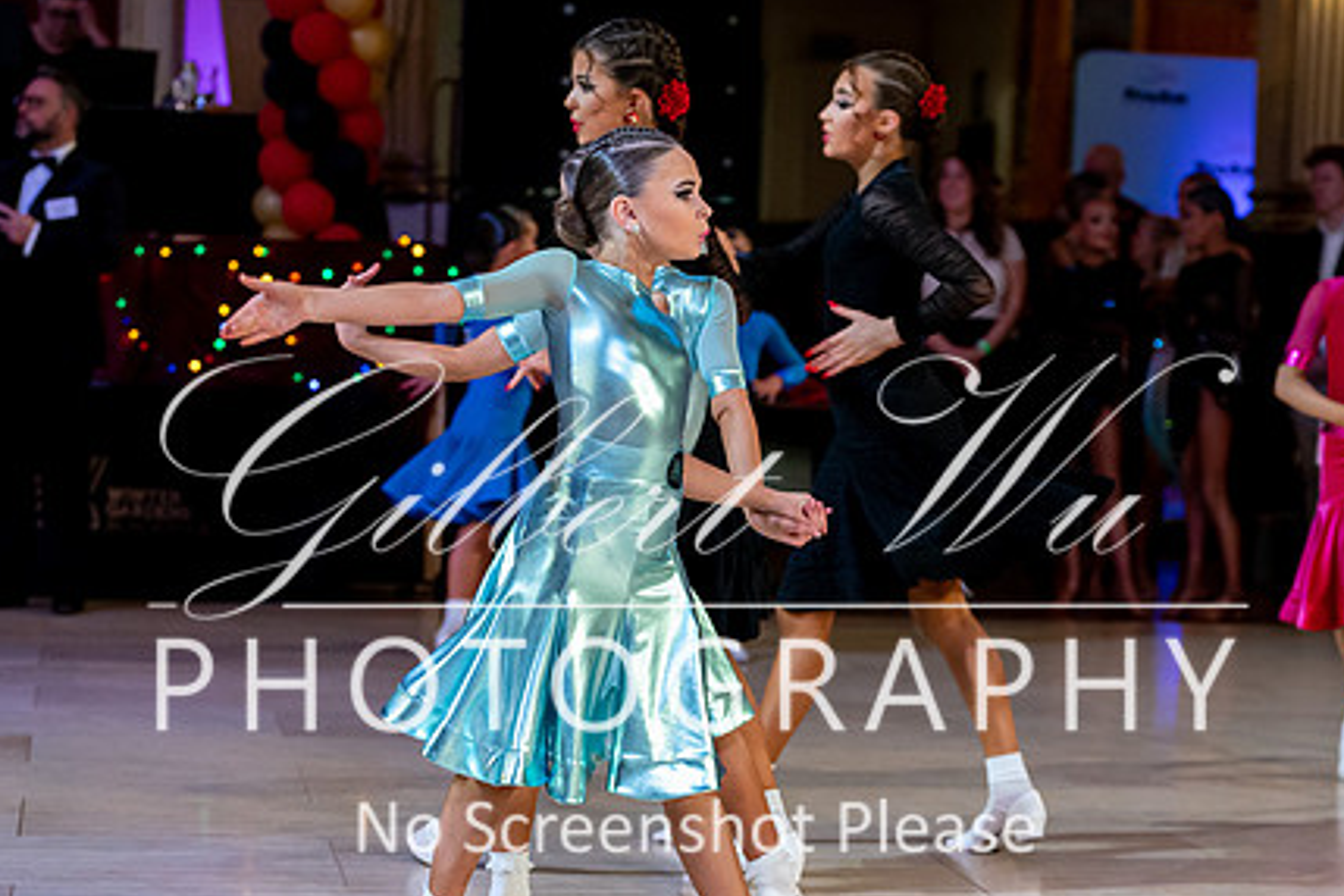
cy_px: 608
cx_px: 670
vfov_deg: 13.7
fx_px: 3733
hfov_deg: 20.4
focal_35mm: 100
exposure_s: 1/800
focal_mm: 66
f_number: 2.8
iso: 3200
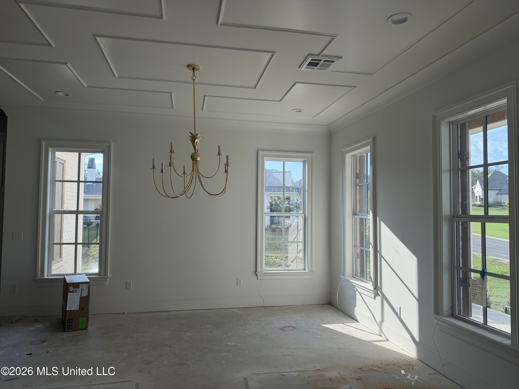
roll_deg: -0.1
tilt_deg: +1.6
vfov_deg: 56.8
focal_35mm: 24
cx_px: 260
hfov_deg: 71.6
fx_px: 360
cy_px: 194
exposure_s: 1/1292
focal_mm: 6.76
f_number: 1.78
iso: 100
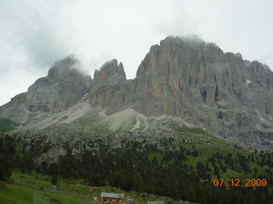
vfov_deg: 37.7
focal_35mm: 38
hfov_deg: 49.0
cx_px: 136
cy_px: 102
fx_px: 300
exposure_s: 1/430
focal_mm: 6.3
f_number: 2.9
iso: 50
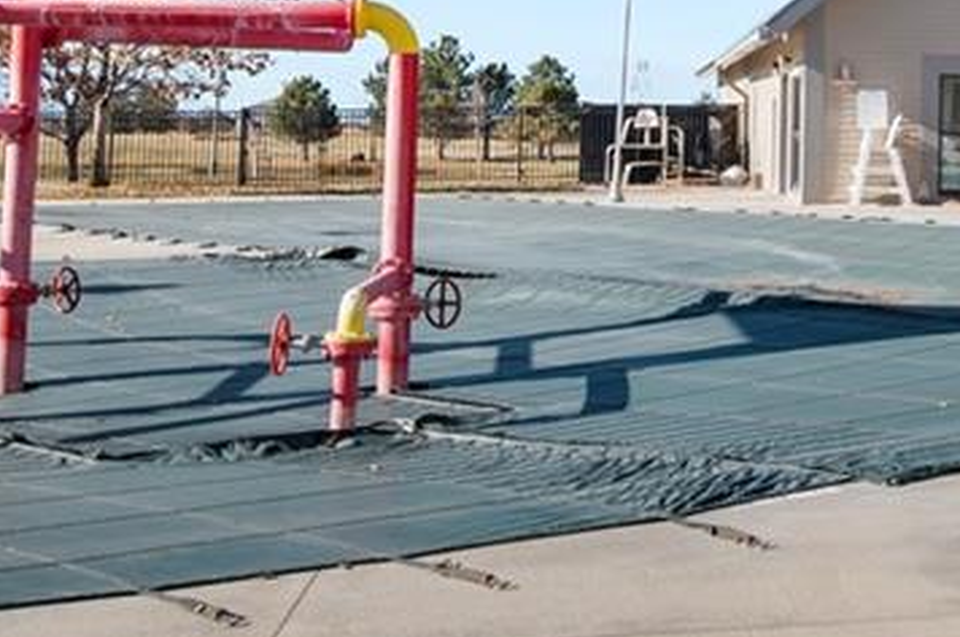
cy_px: -47
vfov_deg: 18.2
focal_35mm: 72
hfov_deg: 25.0
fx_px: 1917
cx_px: 1184
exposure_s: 1/80
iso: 250
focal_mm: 16
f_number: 8
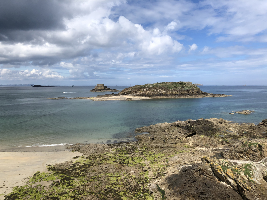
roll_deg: +1.6
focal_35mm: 28
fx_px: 216
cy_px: 100
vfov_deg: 49.7
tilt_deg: -5.2
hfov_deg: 63.4
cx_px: 134
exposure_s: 1/3472
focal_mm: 4
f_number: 1.8
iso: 20
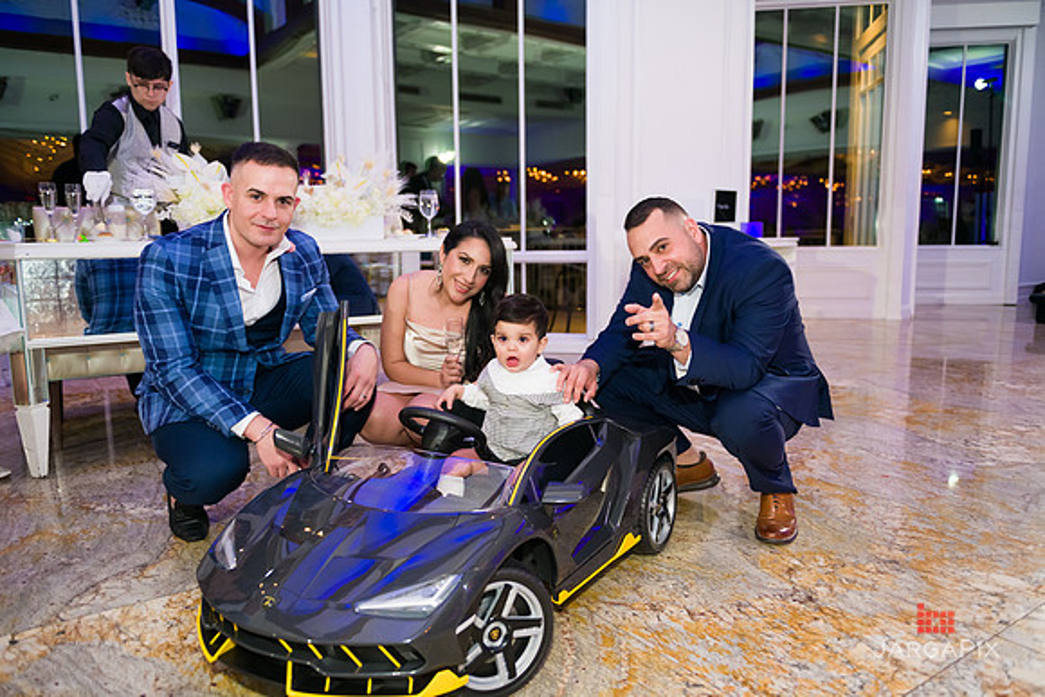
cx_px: 522
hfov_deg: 67.4
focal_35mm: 27
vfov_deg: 48.0
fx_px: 784
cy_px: 348
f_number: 3.2
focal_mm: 27
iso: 1600
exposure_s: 1/125
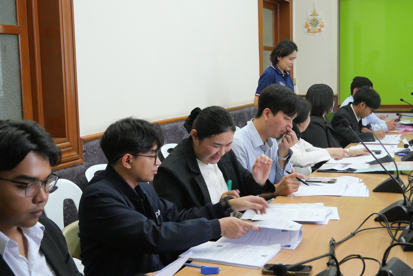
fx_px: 585
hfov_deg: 38.9
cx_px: 206
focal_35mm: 51
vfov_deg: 26.5
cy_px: 138
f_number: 5
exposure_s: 1/60
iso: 3200
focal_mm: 25
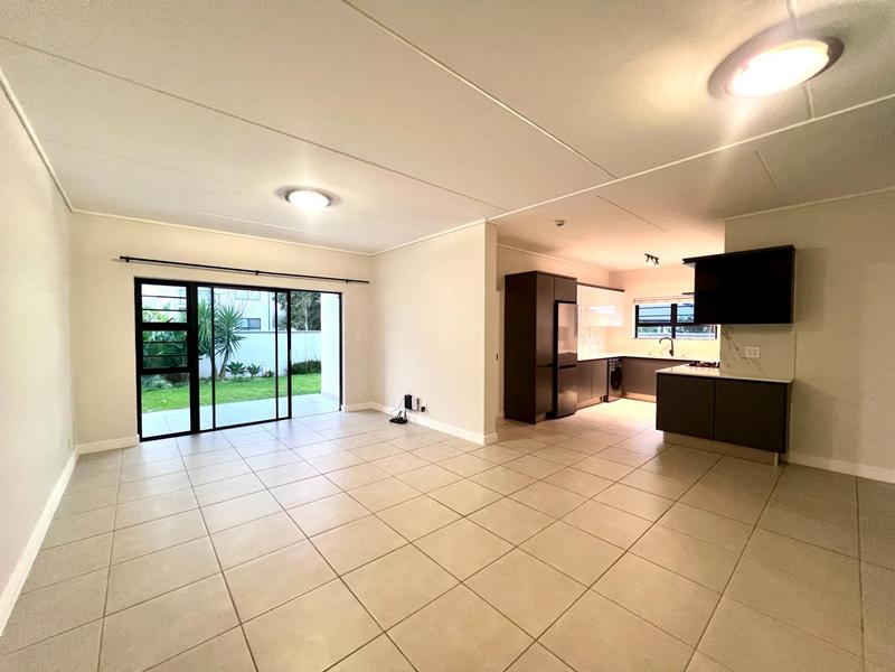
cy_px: 336
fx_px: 336
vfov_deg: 89.9
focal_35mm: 13
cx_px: 448
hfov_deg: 106.2
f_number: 1.8
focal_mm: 1.57
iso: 400
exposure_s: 1/50
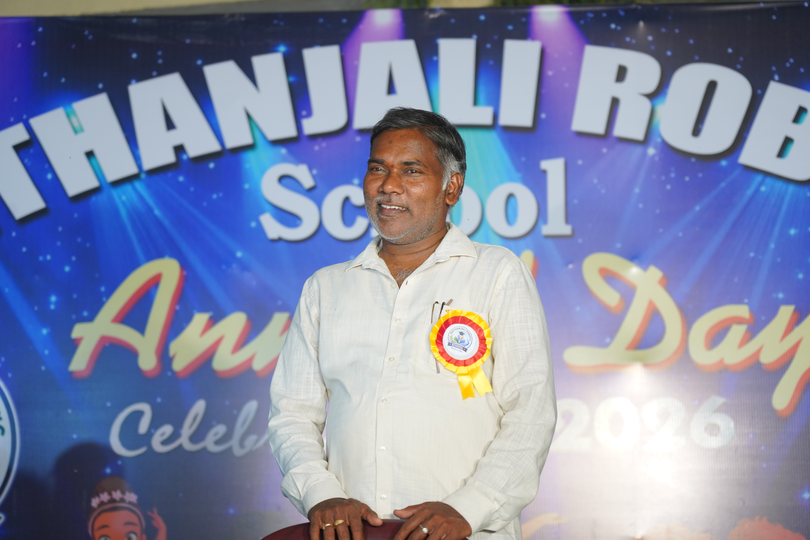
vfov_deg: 14.0
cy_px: 270
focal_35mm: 98
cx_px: 405
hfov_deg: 20.8
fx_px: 2205
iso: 2000
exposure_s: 1/250
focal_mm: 98
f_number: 4
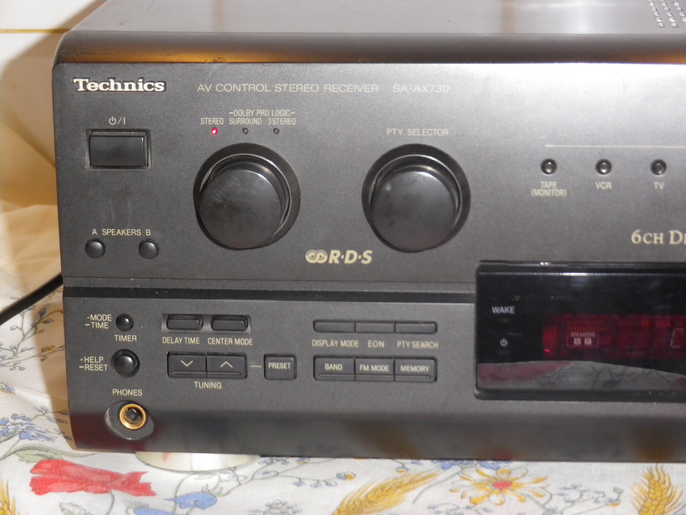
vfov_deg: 16.2
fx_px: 1803
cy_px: 258
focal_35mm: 91
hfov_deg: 21.5
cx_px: 343
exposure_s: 1/80
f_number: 5
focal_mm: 16.4
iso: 400
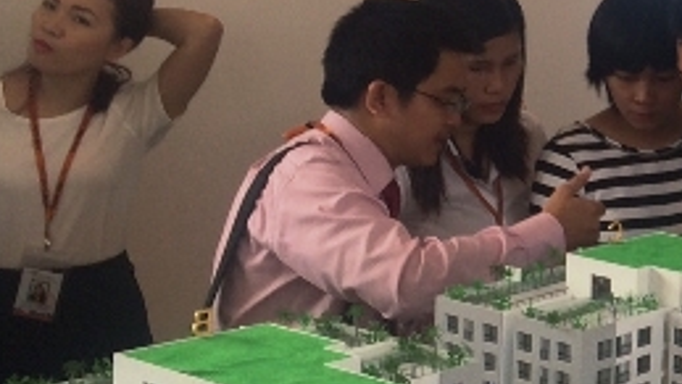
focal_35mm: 103
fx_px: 1864
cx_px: 990
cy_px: 189
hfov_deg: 18.6
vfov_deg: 11.8
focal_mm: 4.12
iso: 32
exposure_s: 1/161
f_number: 2.2
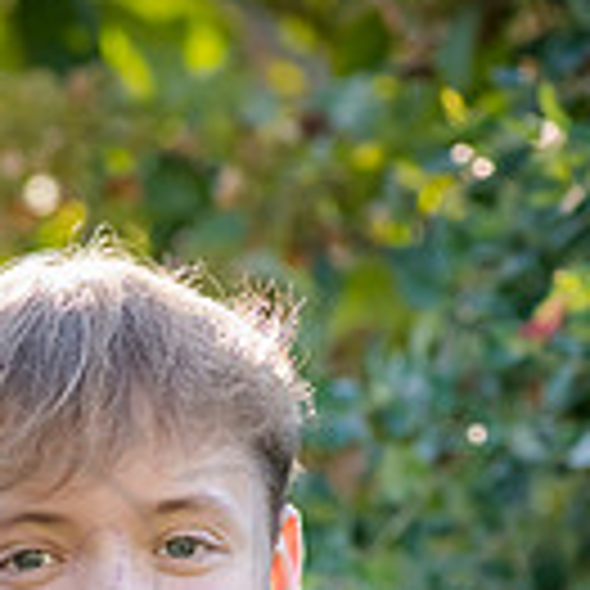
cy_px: 982
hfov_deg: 4.4
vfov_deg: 4.4
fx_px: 7617
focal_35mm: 395
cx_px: 77
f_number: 5.6
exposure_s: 1/320
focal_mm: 135
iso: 800
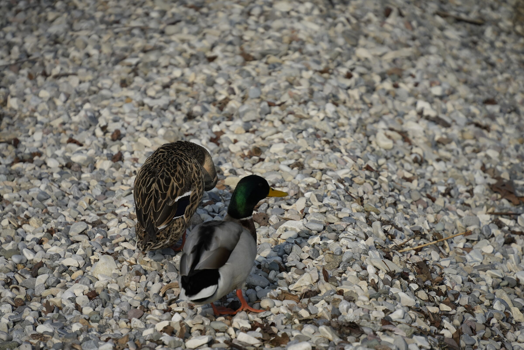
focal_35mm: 200
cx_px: 262
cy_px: 175
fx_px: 2911
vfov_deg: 6.9
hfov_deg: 10.3
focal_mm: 200
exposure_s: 1/8000
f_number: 5.6
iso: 800
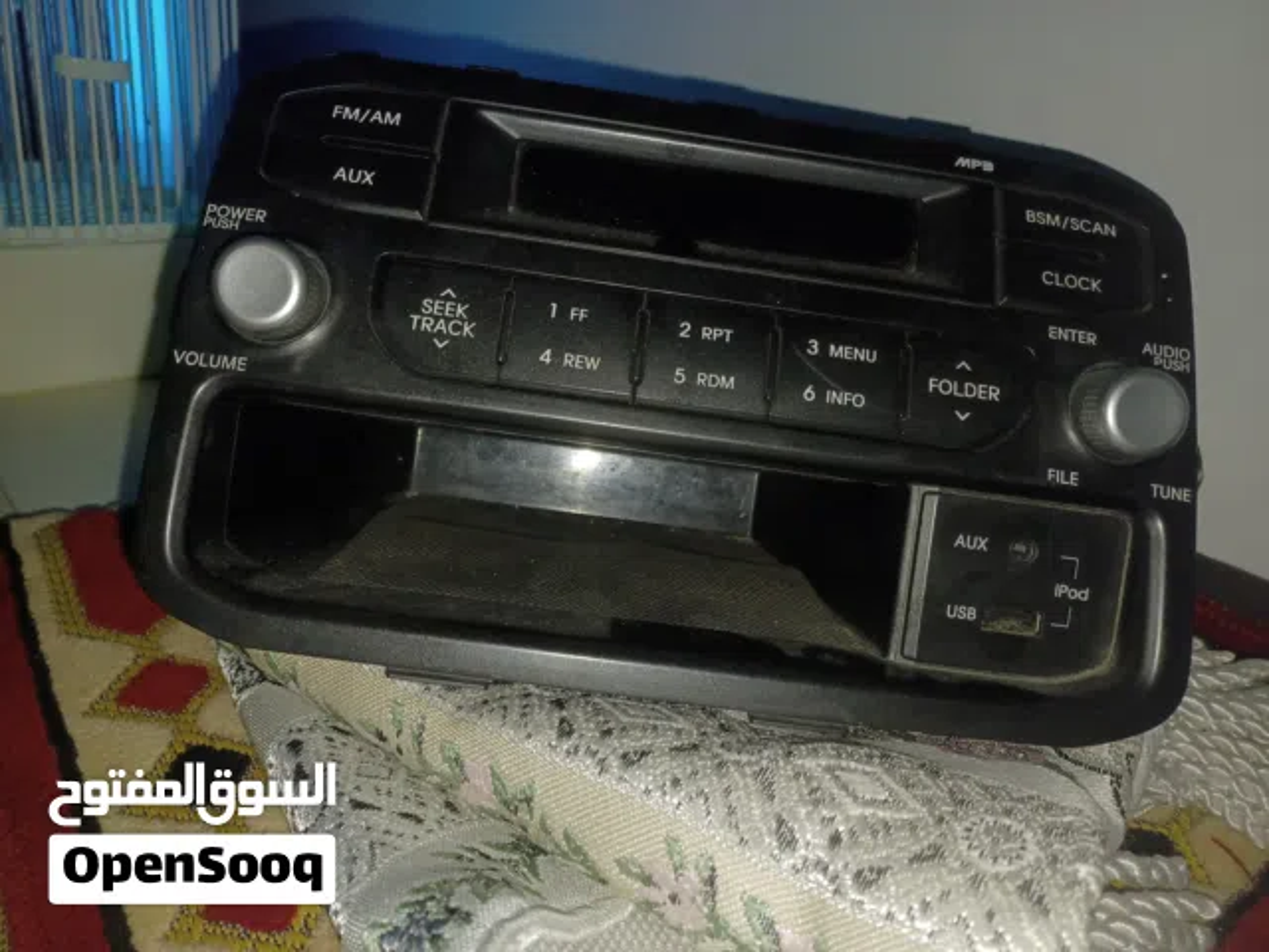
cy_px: 476
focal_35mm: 25
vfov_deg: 54.9
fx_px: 916
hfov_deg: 69.4
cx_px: 634
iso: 50
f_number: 1.8
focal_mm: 4.6
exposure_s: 1/50
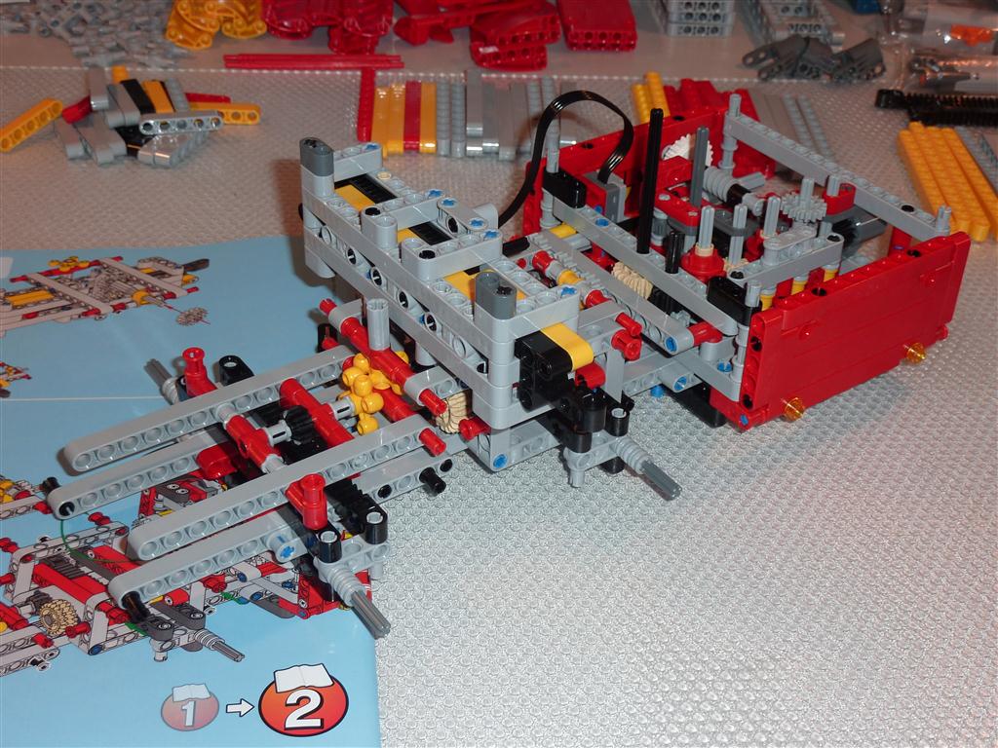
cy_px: 374
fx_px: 1384
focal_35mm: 48
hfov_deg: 39.7
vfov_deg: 30.3
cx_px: 499
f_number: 3.8
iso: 100
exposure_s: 1/30
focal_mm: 7.9
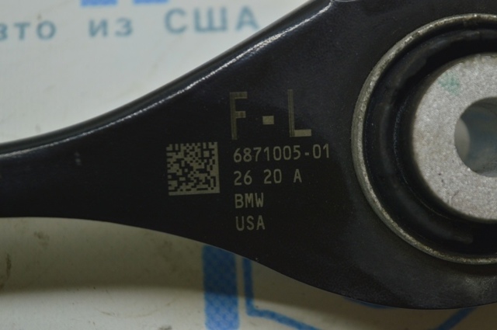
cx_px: 248
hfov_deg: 24.6
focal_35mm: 82
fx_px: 1138
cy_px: 165
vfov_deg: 16.5
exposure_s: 1/40
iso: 400
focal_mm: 55
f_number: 5.6
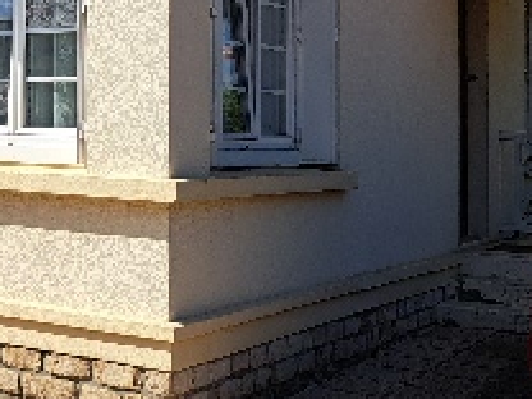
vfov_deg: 19.7
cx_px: -92
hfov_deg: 24.1
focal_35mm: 74
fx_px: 1137
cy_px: 82
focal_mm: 5.23
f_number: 1.8
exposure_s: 1/1214
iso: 50
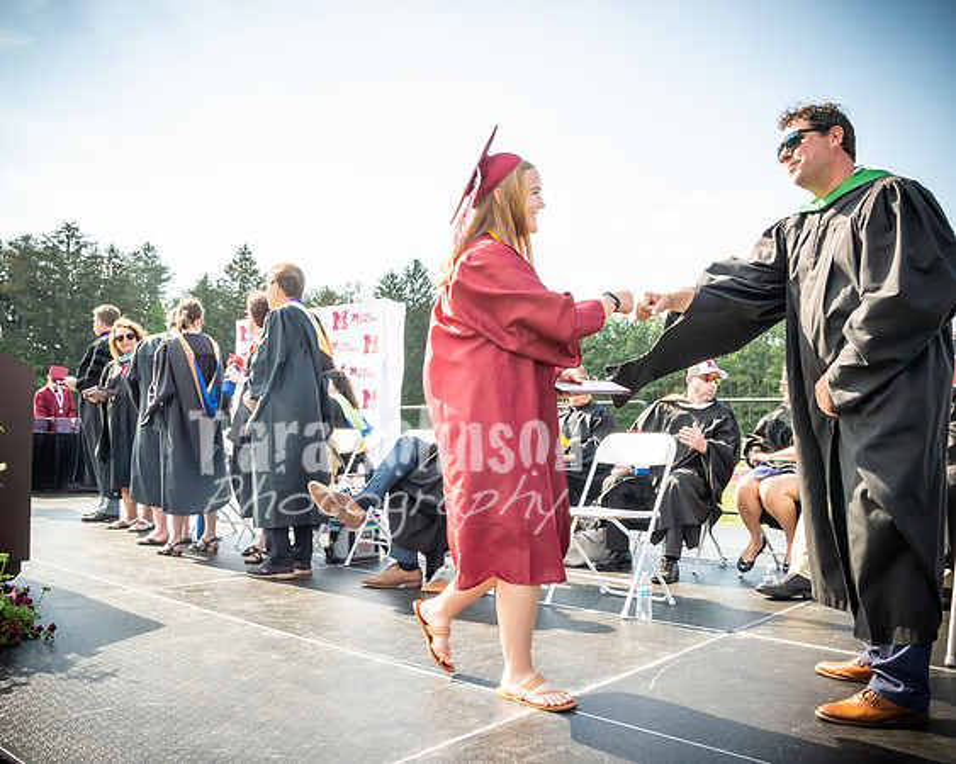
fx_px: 814
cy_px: 382
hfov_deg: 60.9
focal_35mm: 29
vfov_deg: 50.3
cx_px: 478
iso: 200
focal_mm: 17
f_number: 7.1
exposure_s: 1/500
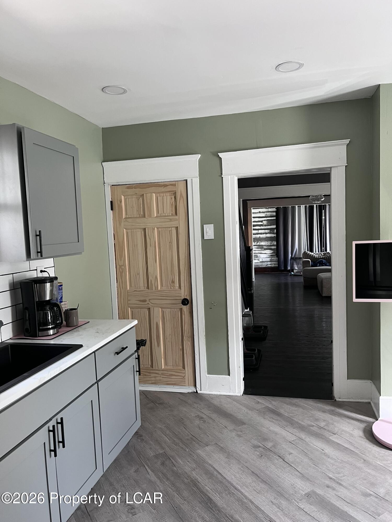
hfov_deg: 53.1
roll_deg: +2.1
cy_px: 261
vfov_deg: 67.3
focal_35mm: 26
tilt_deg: -5.4
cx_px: 196
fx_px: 393
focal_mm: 5.1
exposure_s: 1/60
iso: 125
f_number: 1.6
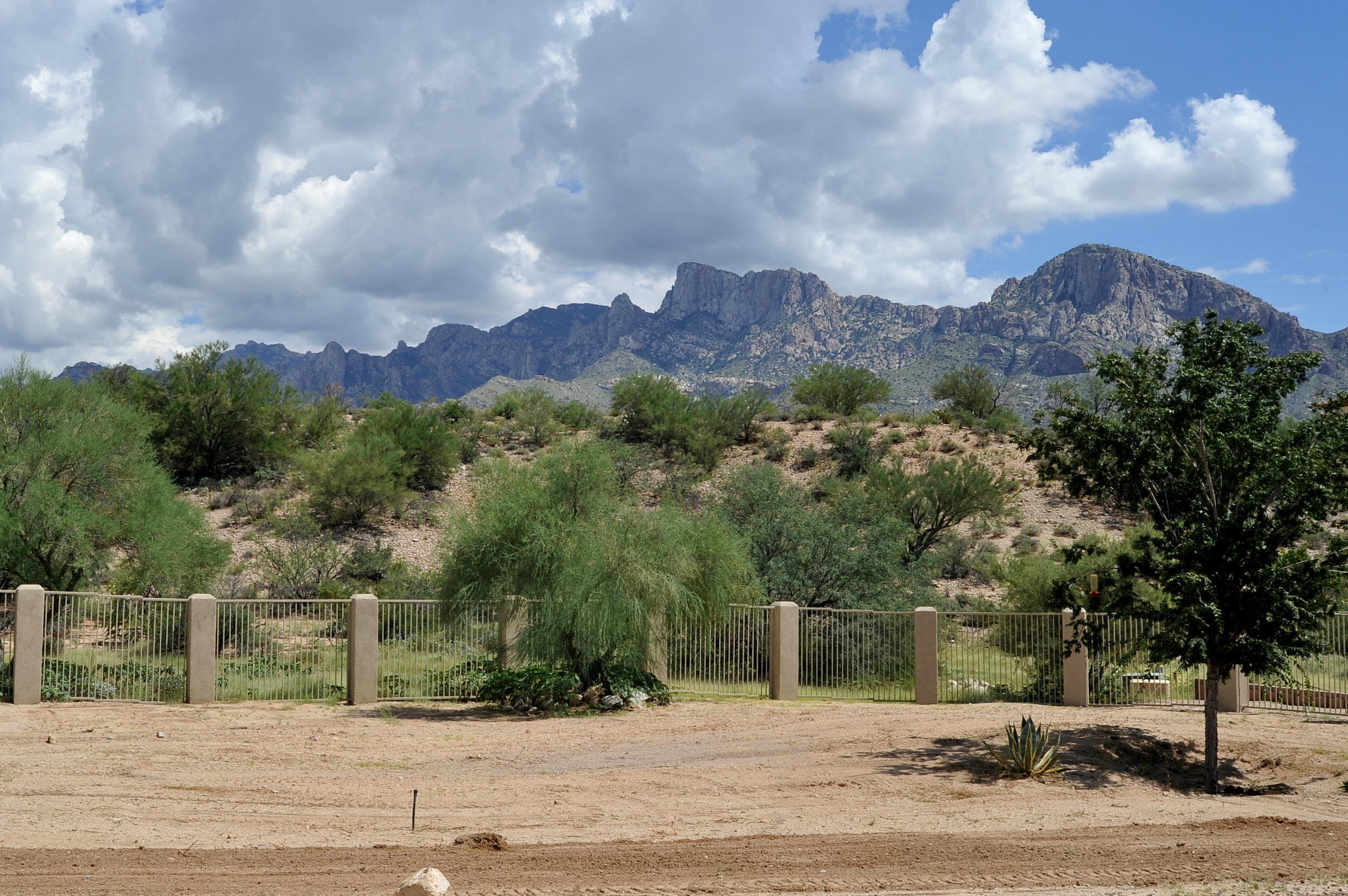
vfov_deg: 31.2
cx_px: 539
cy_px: 447
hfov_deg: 45.2
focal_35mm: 43
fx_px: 1609
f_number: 14
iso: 320
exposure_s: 1/320
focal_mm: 35
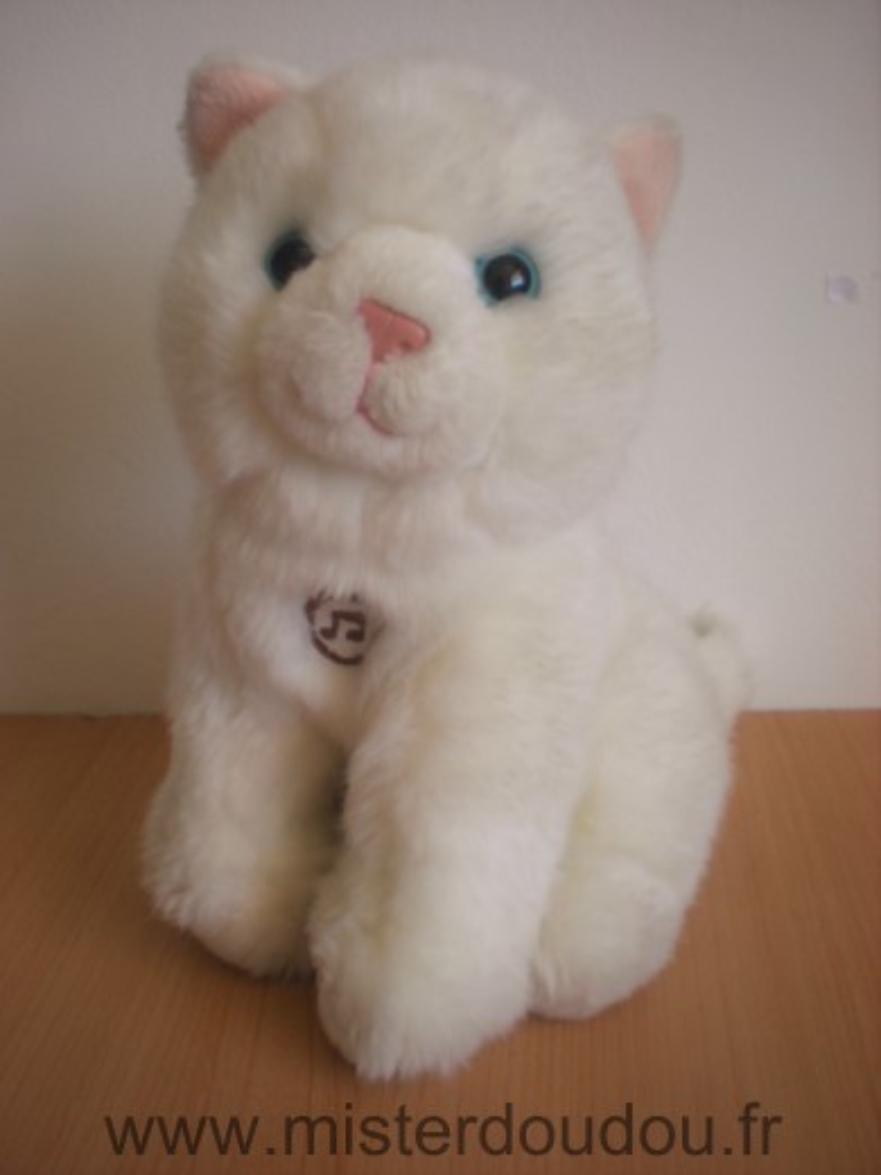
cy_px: 588
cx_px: 440
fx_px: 1290
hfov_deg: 37.7
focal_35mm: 38
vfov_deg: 49.0
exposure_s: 1/66.6
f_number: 3.1
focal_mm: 6.3
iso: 77
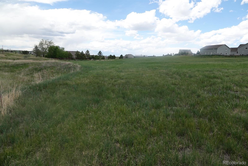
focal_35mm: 24
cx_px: 124
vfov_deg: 53.2
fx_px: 165
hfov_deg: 73.7
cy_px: 83
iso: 100
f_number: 4
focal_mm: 8.84
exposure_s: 1/500
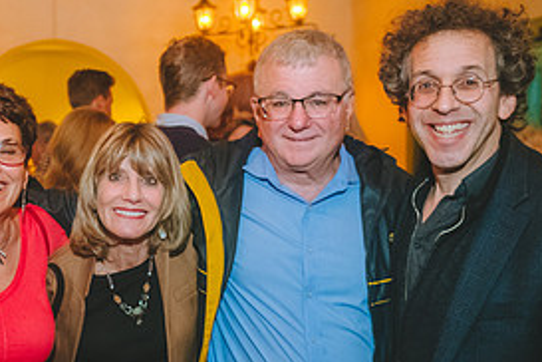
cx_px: 77
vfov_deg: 26.3
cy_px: 256
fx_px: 768
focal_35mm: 51
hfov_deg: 36.9
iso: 1600
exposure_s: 1/60
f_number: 2.8
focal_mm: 24
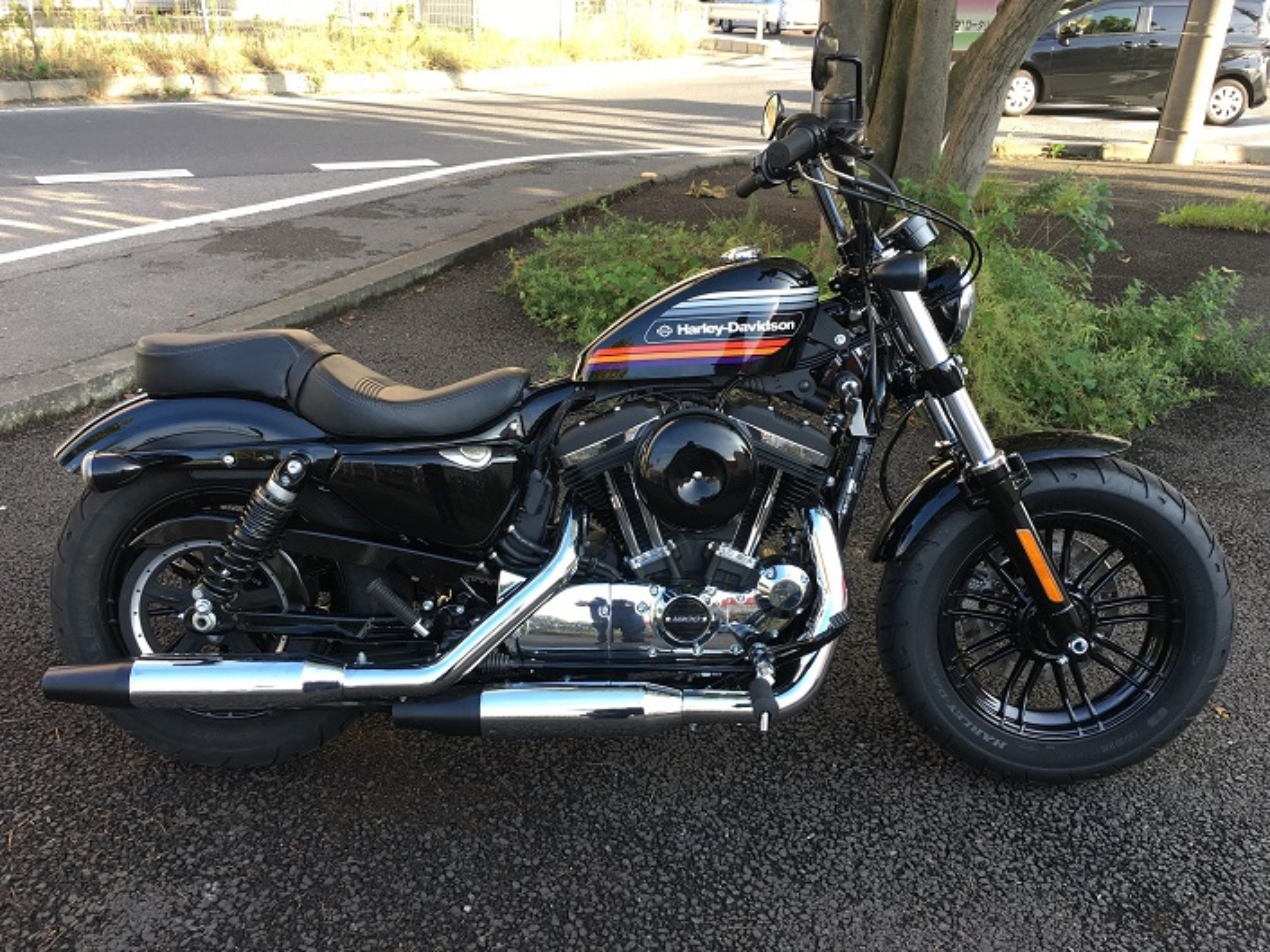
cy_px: 476
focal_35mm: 29
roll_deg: -1.7
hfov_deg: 61.7
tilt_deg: -22.0
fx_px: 1064
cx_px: 635
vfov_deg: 48.2
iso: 32
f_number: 2.2
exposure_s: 1/120
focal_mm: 4.15
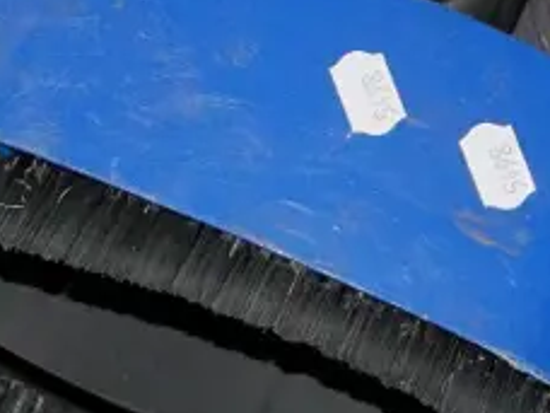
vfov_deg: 4.2
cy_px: -315
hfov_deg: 5.6
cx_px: 400
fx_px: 5577
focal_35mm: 351
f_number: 5.4
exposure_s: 1/80
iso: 3200
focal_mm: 39
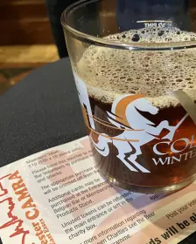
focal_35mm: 39
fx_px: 283
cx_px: 129
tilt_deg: -39.3
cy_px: 153
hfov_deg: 37.9
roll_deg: +5.5
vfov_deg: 46.4
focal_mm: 3.99
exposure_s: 1/25
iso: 400
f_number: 1.8
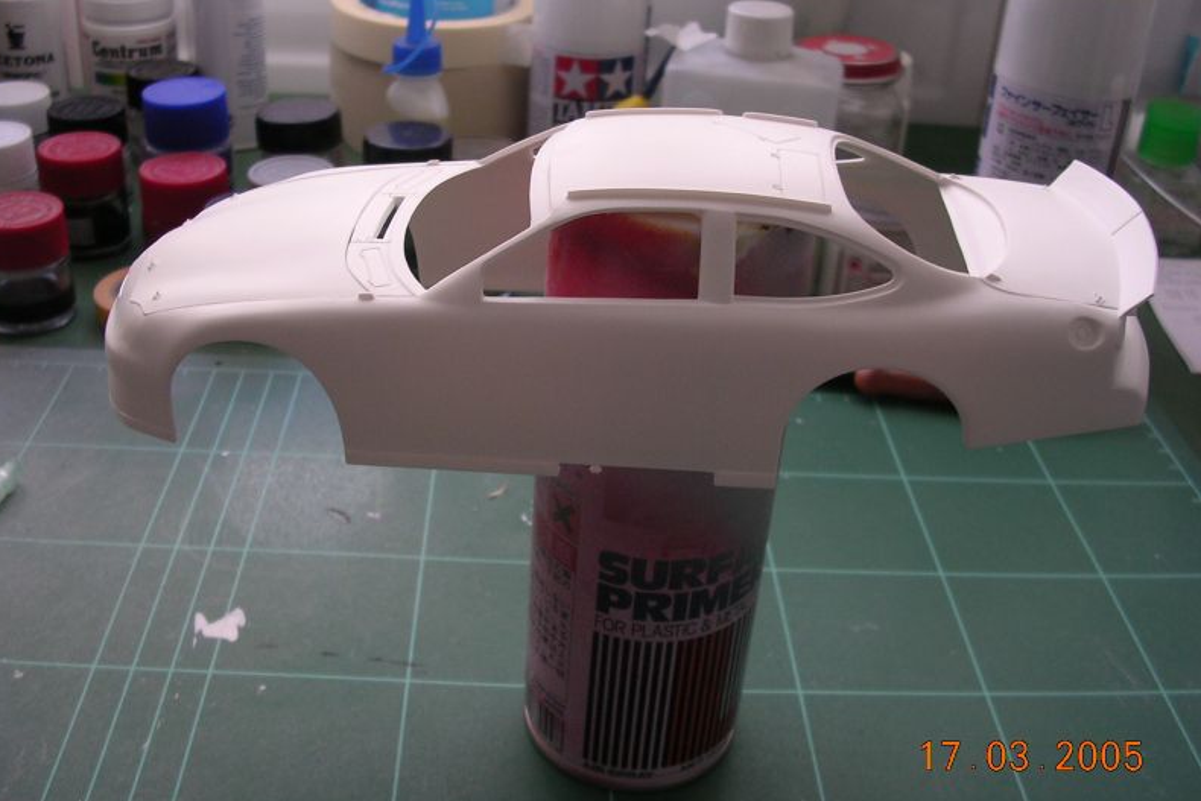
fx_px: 1335
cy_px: 395
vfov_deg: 33.4
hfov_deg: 48.4
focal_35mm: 40
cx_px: 594
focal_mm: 5.8
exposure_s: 1/52.3
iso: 100
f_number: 2.8
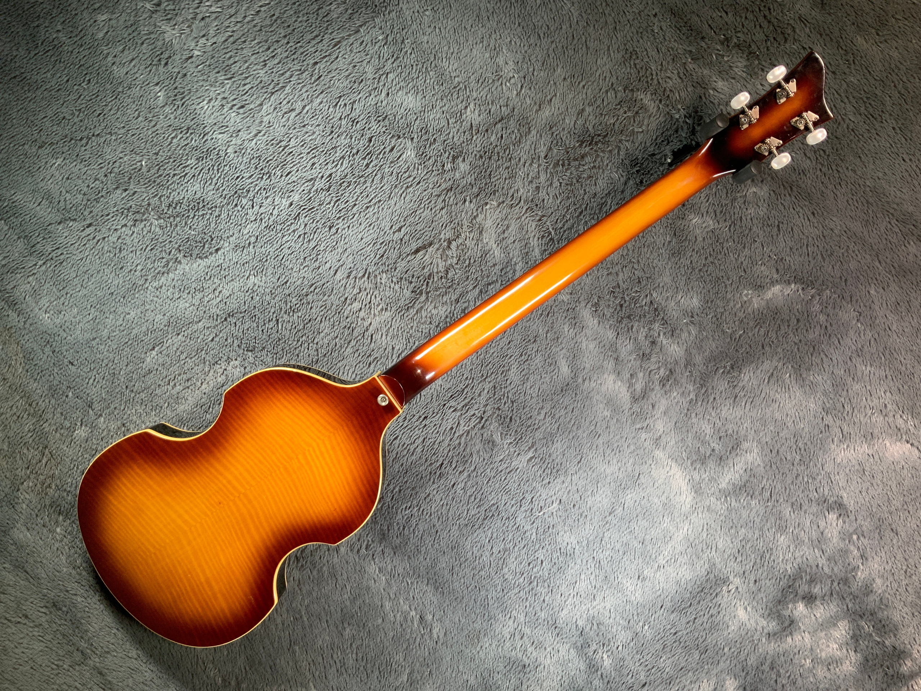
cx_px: 460
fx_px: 772
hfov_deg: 61.7
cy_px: 346
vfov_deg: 48.2
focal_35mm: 29
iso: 50
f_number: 1.8
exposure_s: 1/104
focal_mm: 3
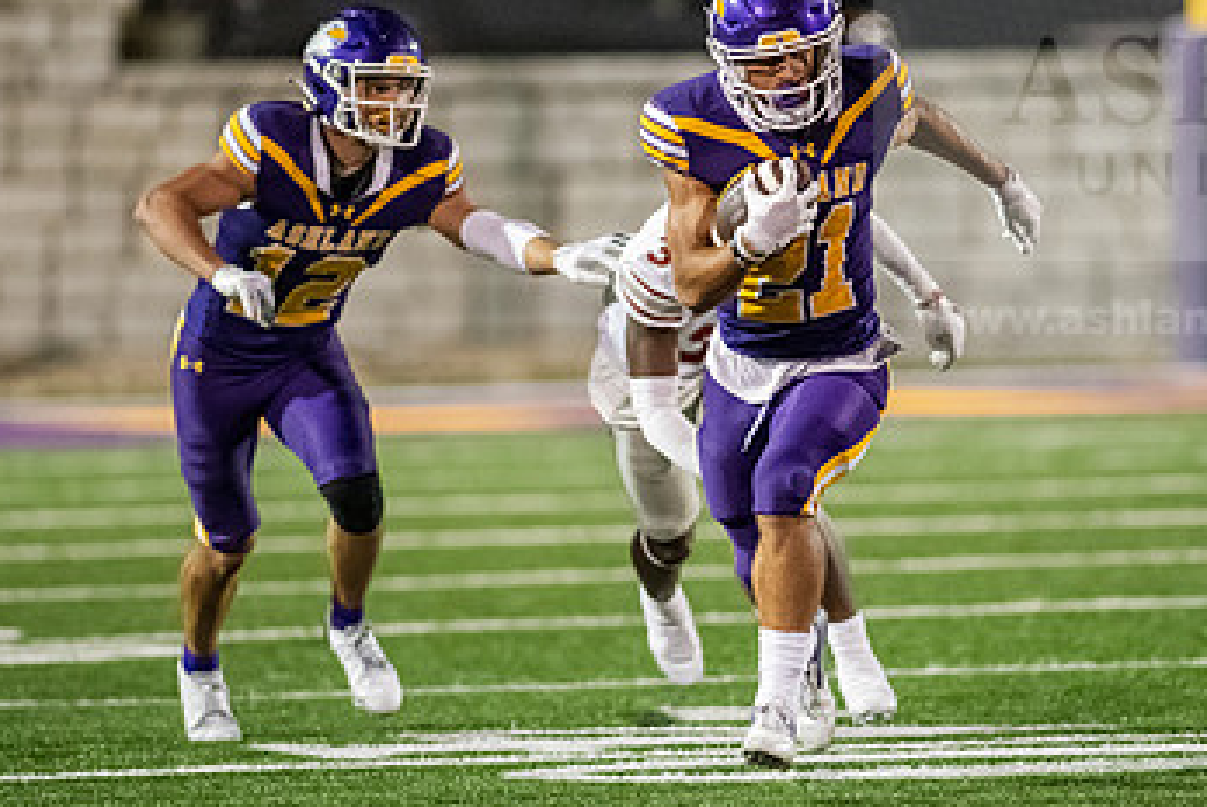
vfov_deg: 2.7
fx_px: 16811
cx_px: 769
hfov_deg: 4.1
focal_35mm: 501
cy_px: 391
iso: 6400
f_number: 2.8
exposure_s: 1/800
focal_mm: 300
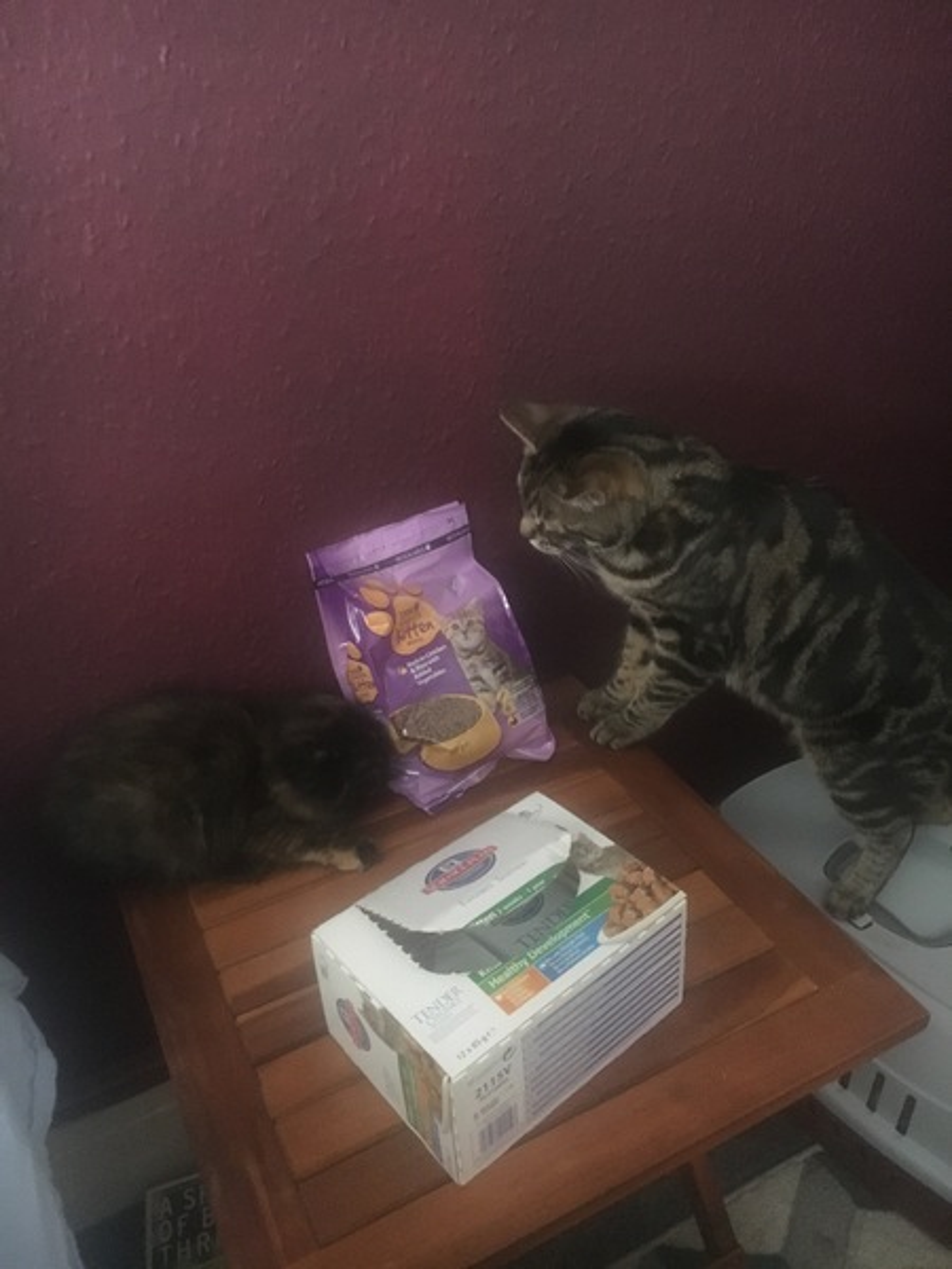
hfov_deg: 48.2
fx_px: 1063
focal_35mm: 29
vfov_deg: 61.7
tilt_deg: -31.7
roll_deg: +2.5
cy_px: 634
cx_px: 476
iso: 800
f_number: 2.2
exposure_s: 1/17
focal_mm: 4.15
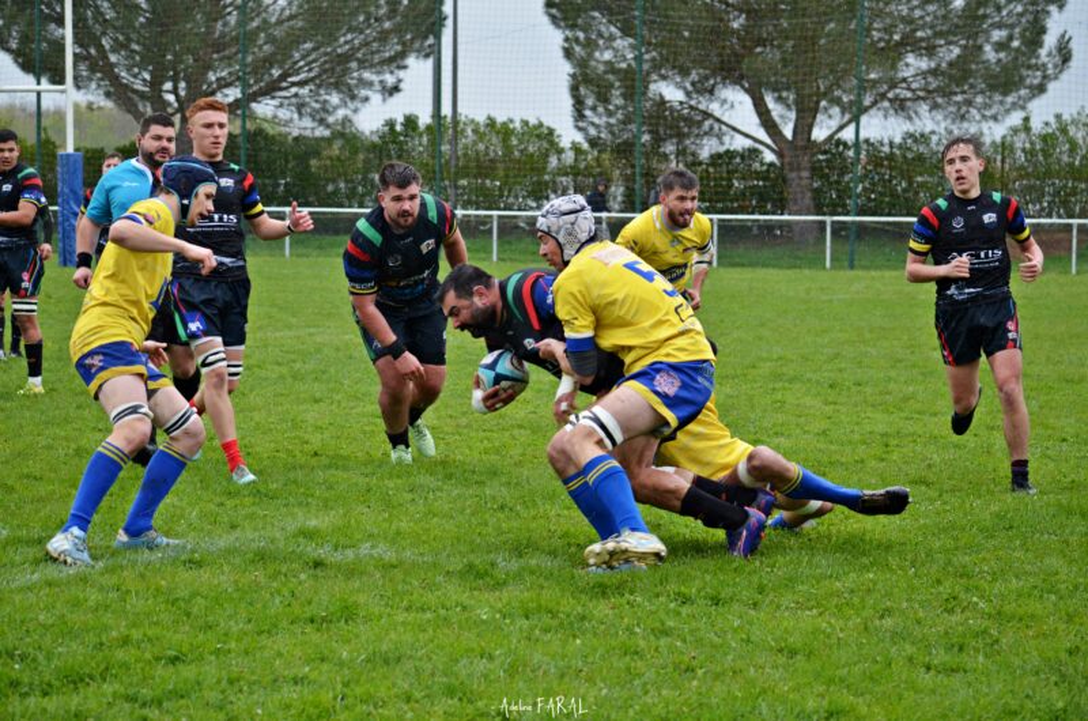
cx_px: 544
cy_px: 360
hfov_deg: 17.5
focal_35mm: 117
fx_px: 3529
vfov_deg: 11.7
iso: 500
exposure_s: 1/500
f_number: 4.5
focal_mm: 78
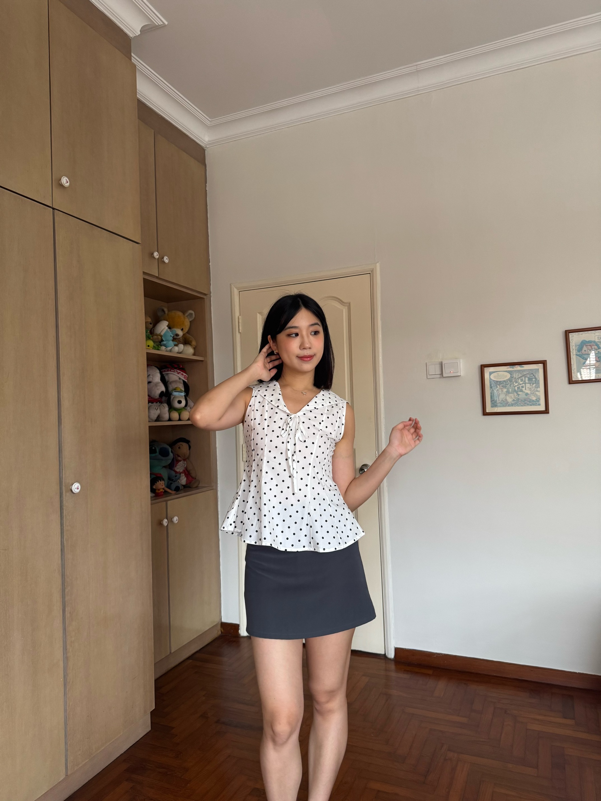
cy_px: 400
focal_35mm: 24
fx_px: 556
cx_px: 300
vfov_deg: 71.6
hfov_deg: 56.8
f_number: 1.78
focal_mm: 6.76
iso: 200
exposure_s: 1/101
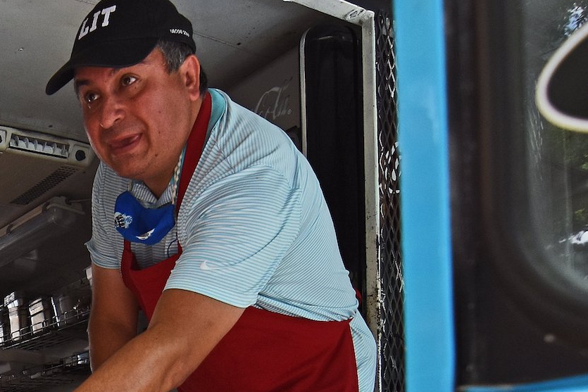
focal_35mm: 47
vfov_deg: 24.9
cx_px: -56
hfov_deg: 35.6
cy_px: 502
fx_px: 775
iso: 500
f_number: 2.8
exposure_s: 1/1000
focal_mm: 11
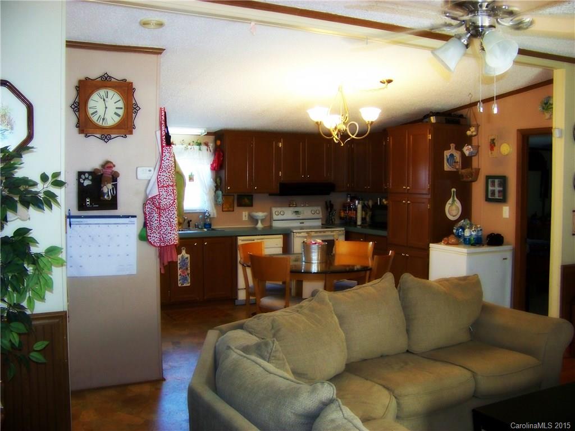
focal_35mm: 36
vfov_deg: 39.7
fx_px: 598
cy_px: 216
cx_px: 288
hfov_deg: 51.4
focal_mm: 5.85
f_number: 2.8
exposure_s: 1/30
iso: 200
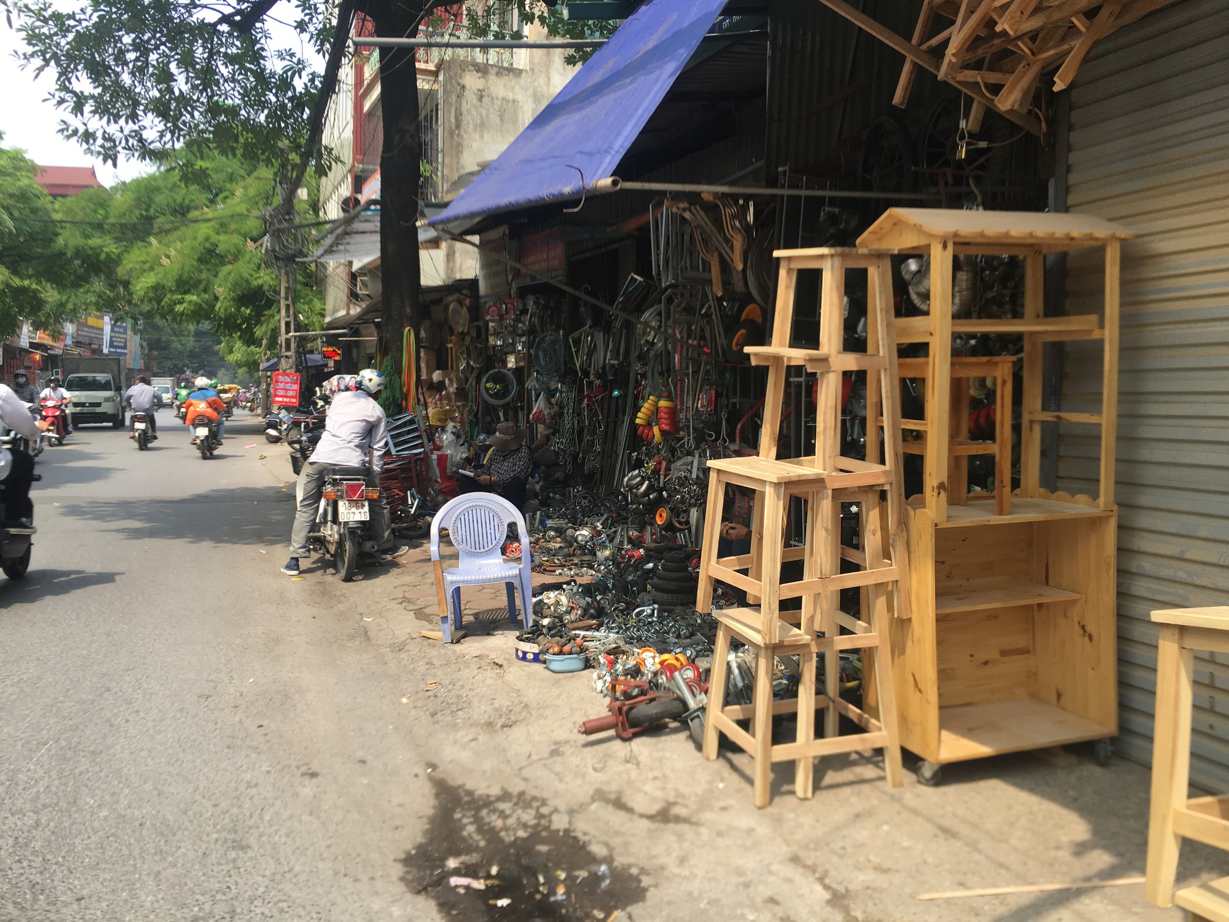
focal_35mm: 29
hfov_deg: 61.7
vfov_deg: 48.2
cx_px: 614
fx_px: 1030
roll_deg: -0.7
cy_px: 461
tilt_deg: -2.8
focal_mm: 4.15
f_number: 2.2
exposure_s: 1/487
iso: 25
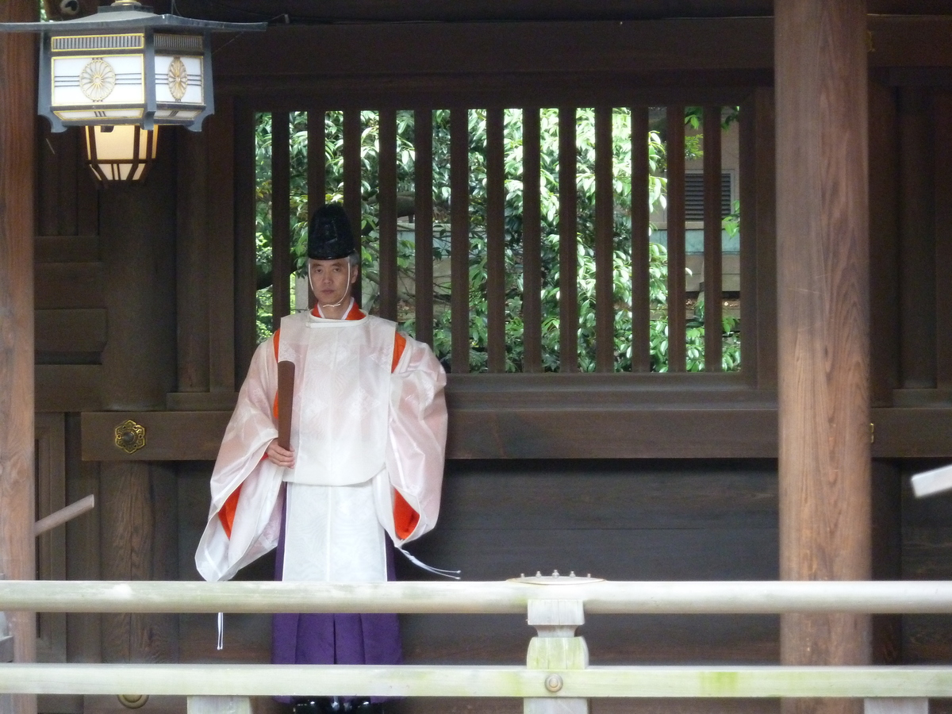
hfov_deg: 10.1
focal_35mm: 196
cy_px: 357
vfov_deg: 7.6
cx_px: 476
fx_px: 5390
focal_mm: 32.1
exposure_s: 1/50
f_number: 4.5
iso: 500
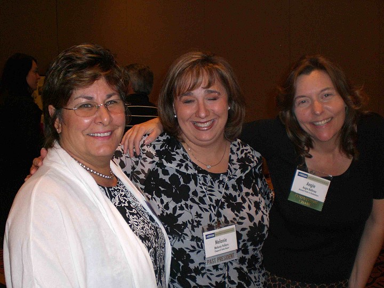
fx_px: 422
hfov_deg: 49.0
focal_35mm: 38
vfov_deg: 37.7
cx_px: 192
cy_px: 144
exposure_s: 1/60
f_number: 3.1
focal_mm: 6.3
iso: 200
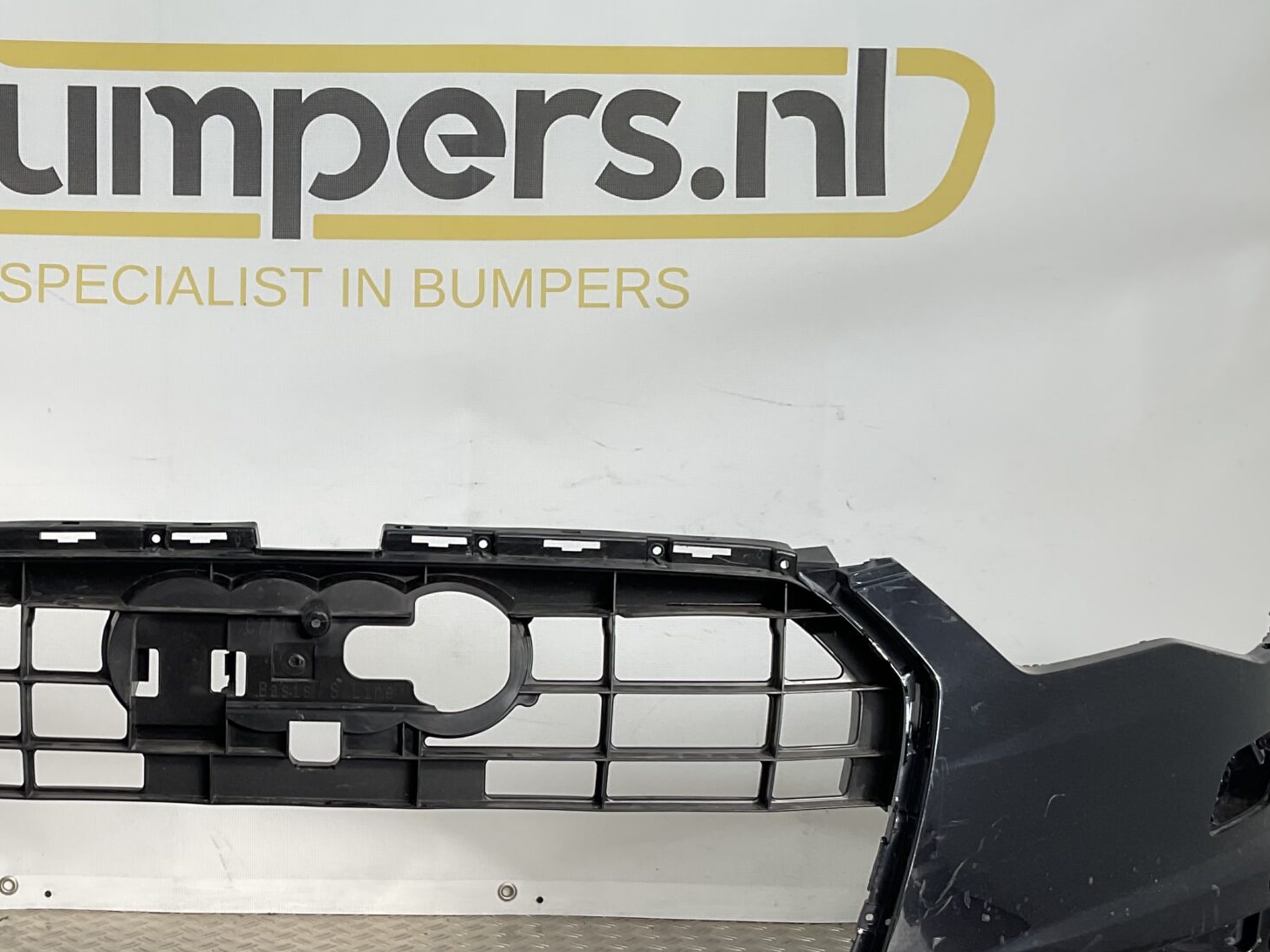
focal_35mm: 51
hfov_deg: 36.6
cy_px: 683
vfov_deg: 28.2
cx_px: 319
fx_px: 1871
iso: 16
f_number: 1.8
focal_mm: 3
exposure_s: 1/264
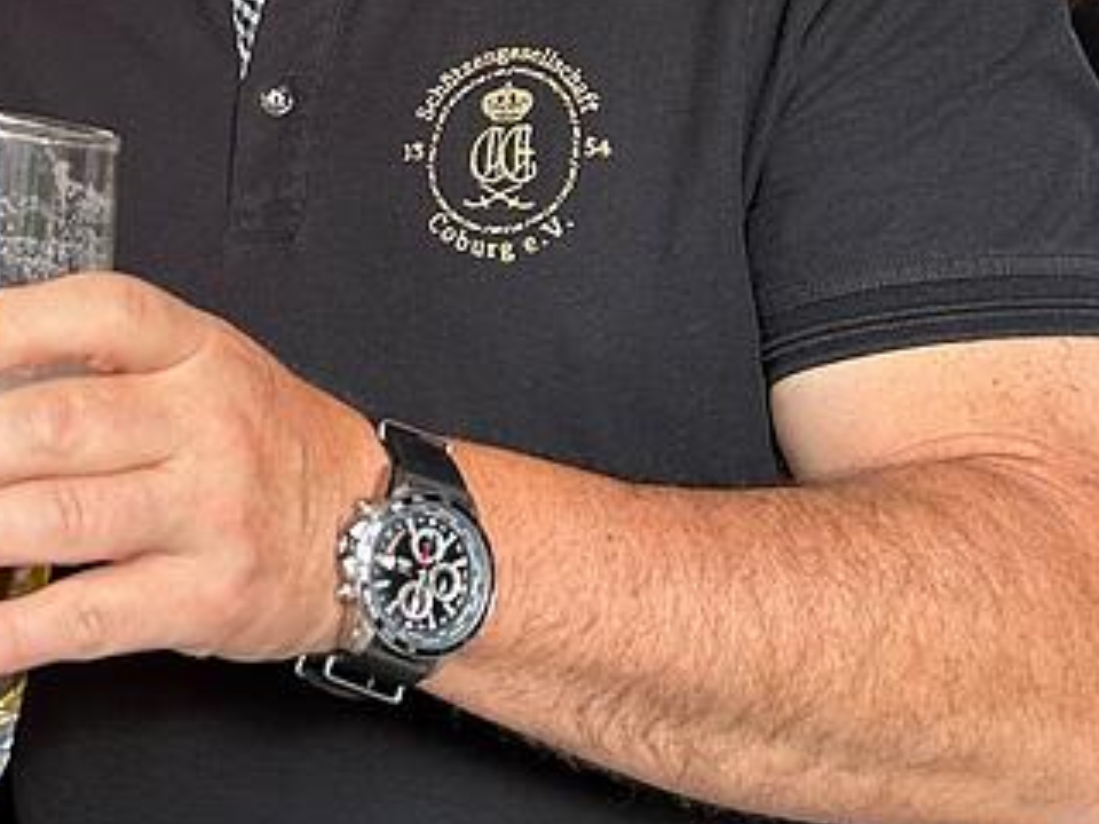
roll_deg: -0.2
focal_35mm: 65
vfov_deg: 21.4
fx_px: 2064
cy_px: -89
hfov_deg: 27.3
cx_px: -106
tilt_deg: -0.9
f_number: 1.5
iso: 64
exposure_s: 1/121
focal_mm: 5.7
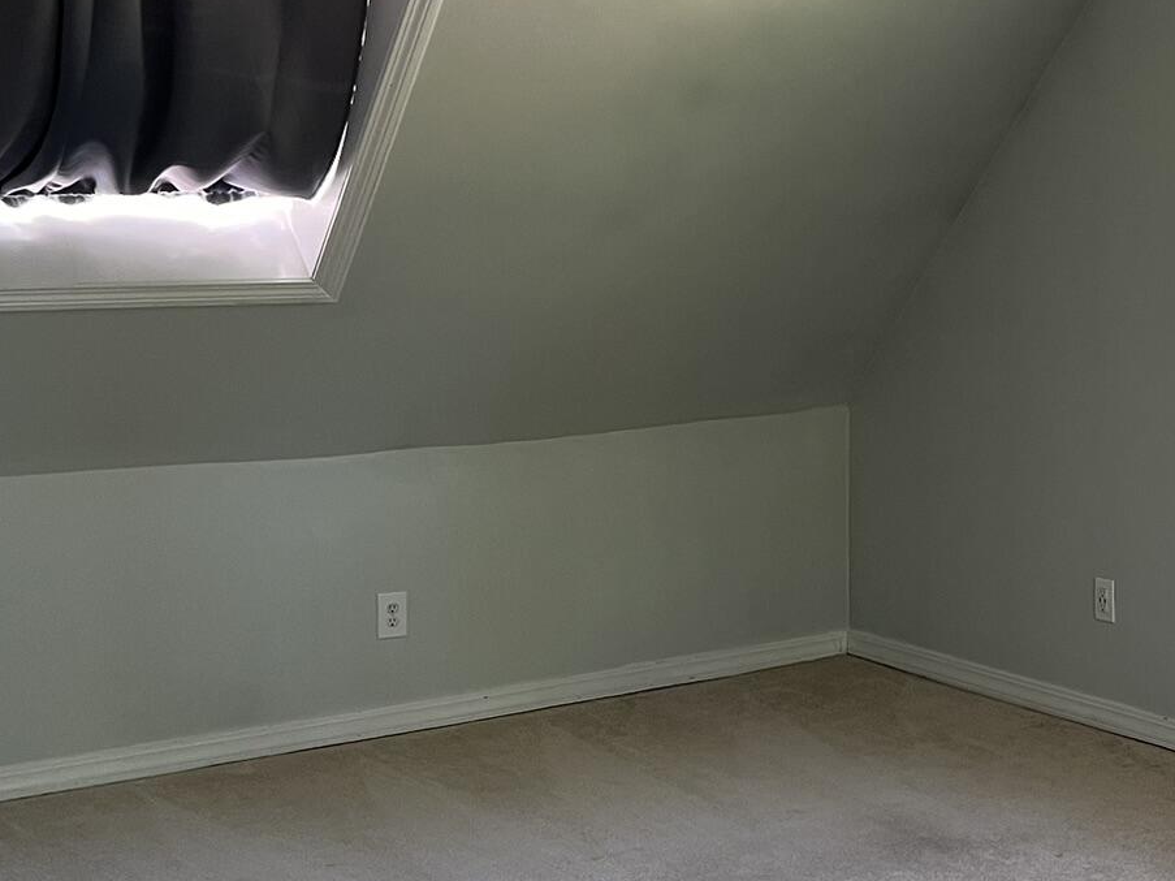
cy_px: 402
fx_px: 2002
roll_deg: +1.2
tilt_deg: -6.9
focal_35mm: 59
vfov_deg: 24.8
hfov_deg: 31.7
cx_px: 968
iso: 125
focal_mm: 5.7
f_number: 1.5
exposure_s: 1/60
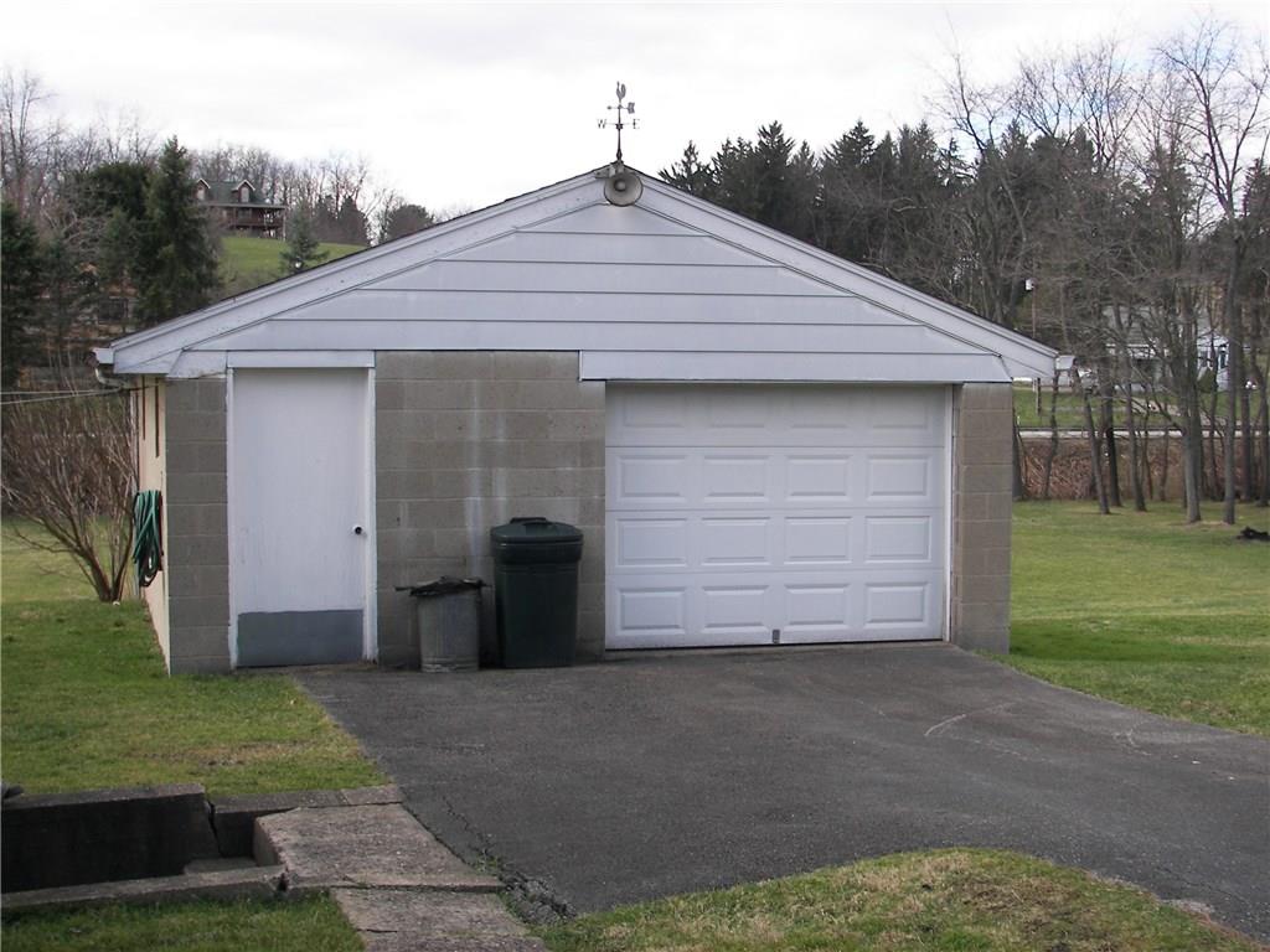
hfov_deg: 34.9
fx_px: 2018
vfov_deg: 26.6
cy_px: 476
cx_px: 635
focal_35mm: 55
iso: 50
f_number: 2.8
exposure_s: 1/250
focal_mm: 9.2
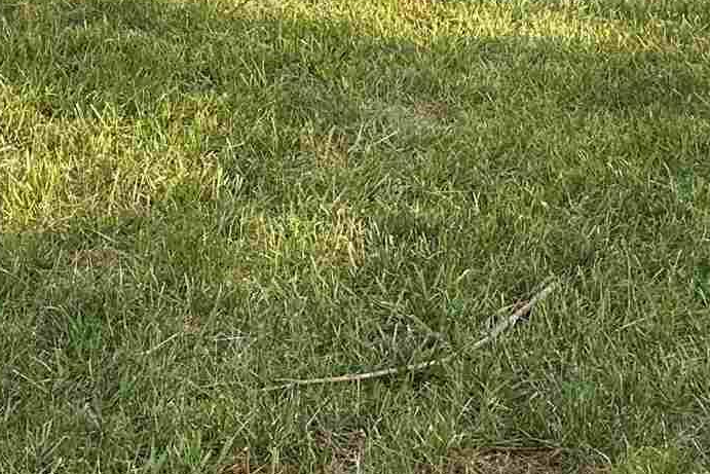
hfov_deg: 18.2
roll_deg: +3.2
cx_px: 102
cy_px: -112
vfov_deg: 12.0
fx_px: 2189
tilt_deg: -8.8
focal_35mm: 111
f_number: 1.78
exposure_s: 1/176
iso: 64
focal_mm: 6.86
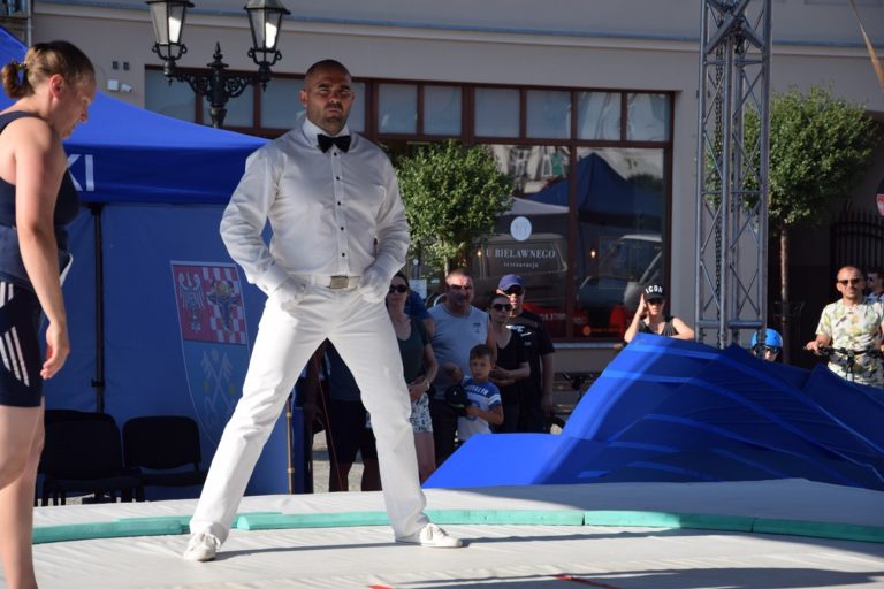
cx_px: 442
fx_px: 2946
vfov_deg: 11.4
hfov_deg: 17.1
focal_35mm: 120
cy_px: 294
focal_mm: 80
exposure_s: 1/1600
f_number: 5.6
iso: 400
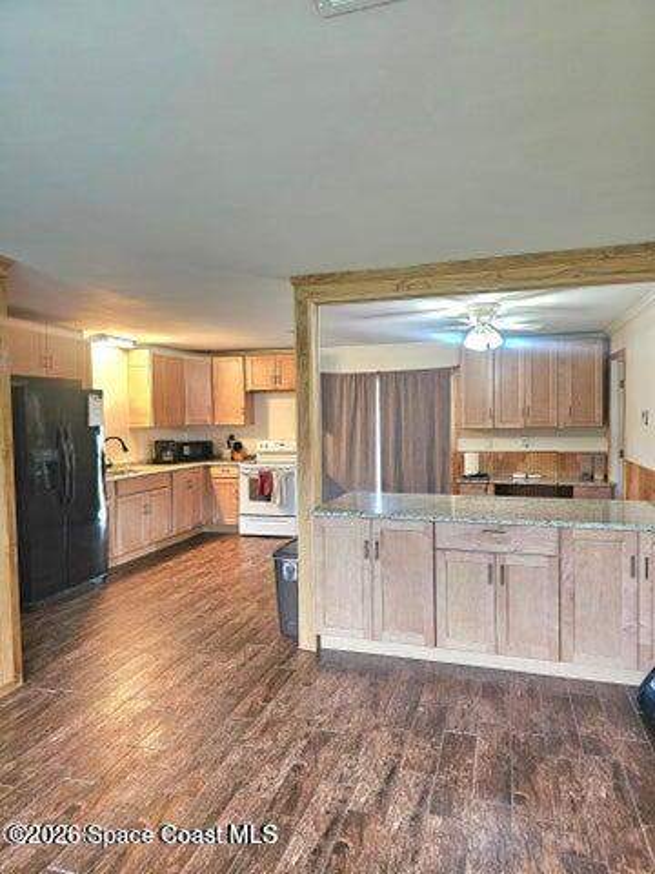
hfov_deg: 58.9
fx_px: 580
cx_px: 328
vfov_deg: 73.9
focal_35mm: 23
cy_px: 437
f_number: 1.7
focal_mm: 6.3
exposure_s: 1/172
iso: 640
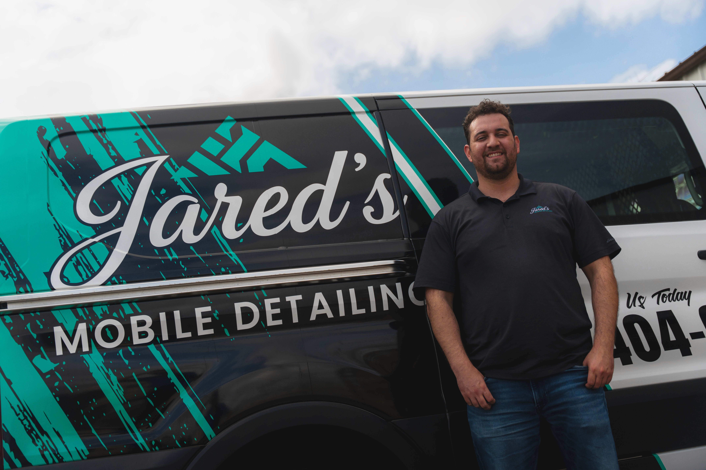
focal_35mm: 44
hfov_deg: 44.6
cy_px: 235
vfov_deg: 30.6
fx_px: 861
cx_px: 353
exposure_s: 1/320
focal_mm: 43.9
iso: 640
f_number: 2.8
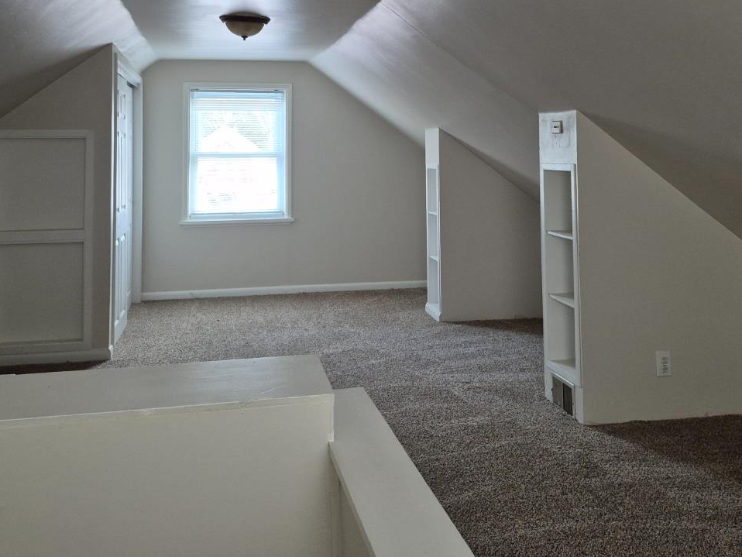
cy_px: 129
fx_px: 772
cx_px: 386
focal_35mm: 36
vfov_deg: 38.5
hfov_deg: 51.3
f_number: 1.8
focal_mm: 5.4
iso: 500
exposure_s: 1/120
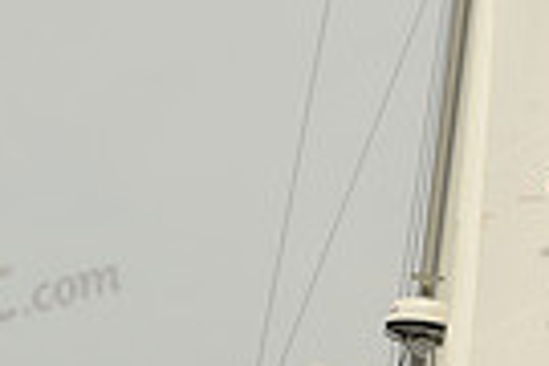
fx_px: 4590
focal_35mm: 301
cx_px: 331
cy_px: 492
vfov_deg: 4.5
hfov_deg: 6.8
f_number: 11
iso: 250
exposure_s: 1/640
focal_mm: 70
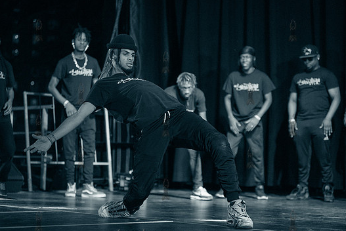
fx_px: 846
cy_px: 125
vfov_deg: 15.5
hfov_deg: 23.1
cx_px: 165
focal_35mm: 88
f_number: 2.8
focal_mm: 80
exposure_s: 1/1250
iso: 4000
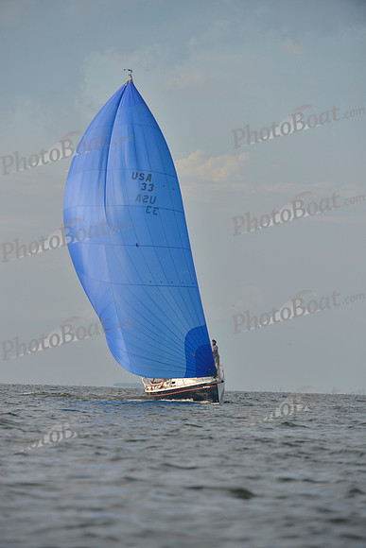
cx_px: 183
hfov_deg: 6.2
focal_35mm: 220
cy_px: 274
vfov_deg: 9.4
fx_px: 3353
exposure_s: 1/2000
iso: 280
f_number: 5
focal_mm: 220
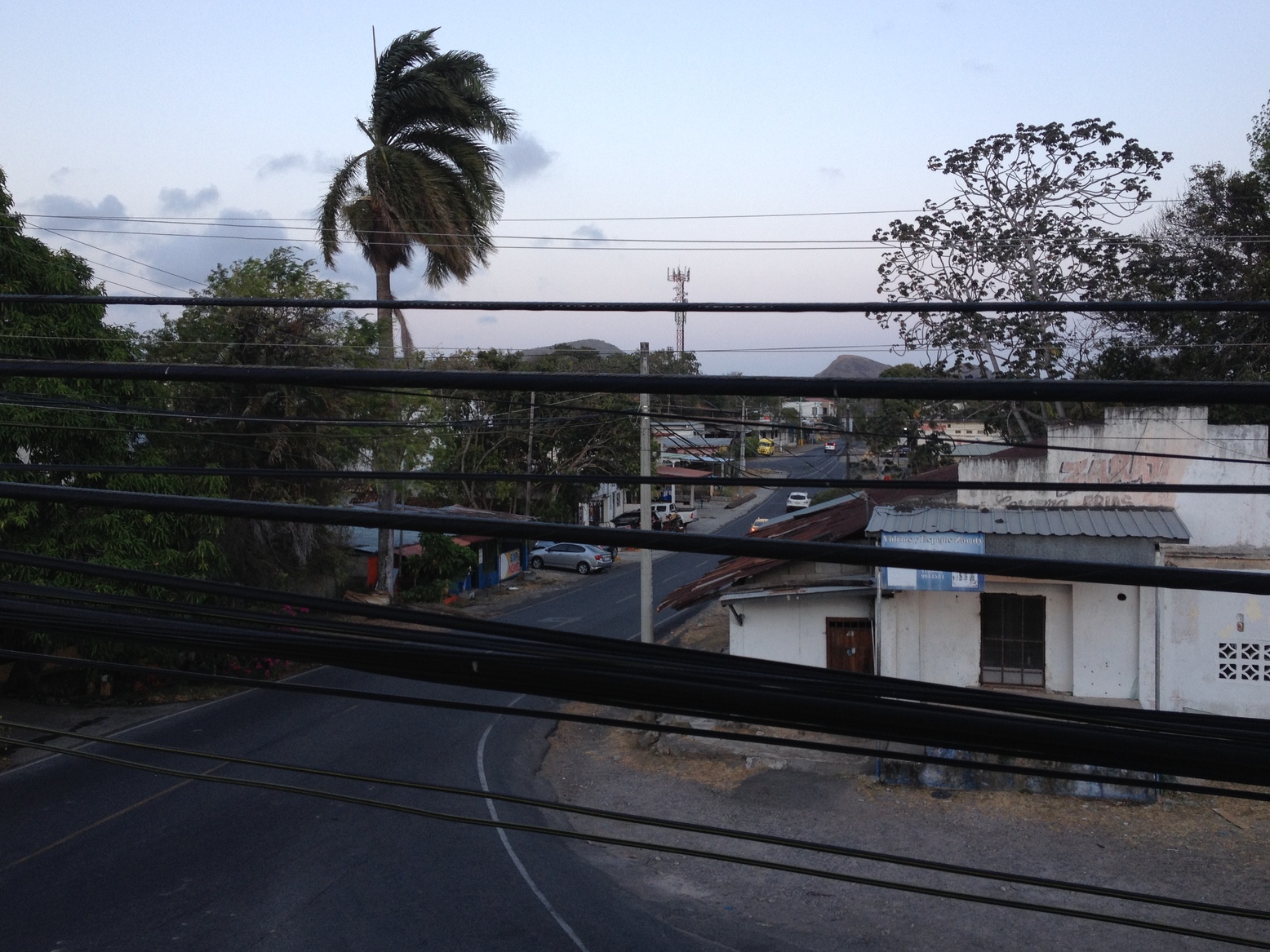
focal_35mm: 36
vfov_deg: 39.7
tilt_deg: -4.5
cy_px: 469
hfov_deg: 51.4
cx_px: 644
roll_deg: +0.6
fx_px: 1321
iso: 50
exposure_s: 1/40
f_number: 2.4
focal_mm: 4.28
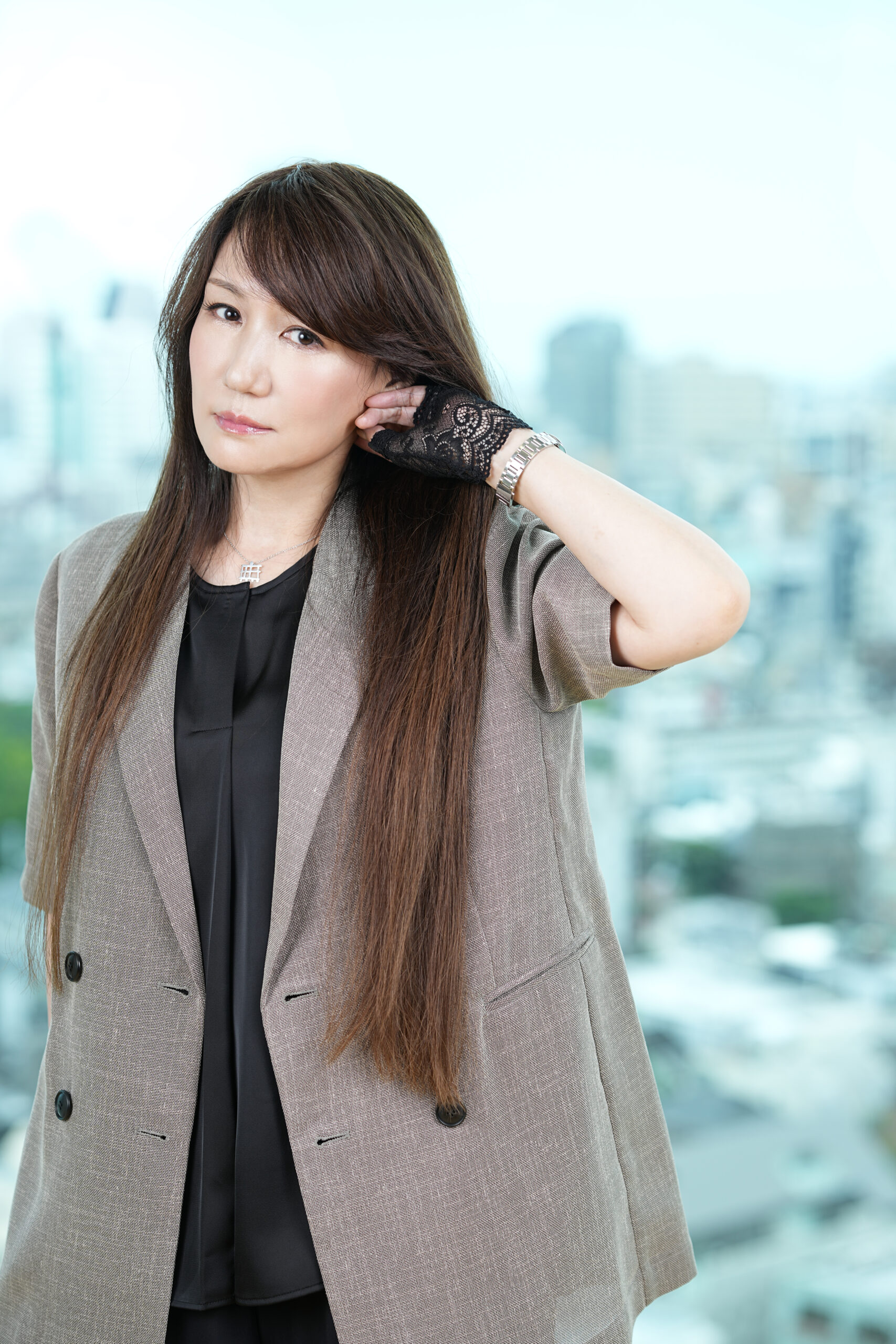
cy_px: 672
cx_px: 448
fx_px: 3173
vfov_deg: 23.9
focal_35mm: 85
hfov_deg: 16.1
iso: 100
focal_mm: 85
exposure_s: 1/200
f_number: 3.2
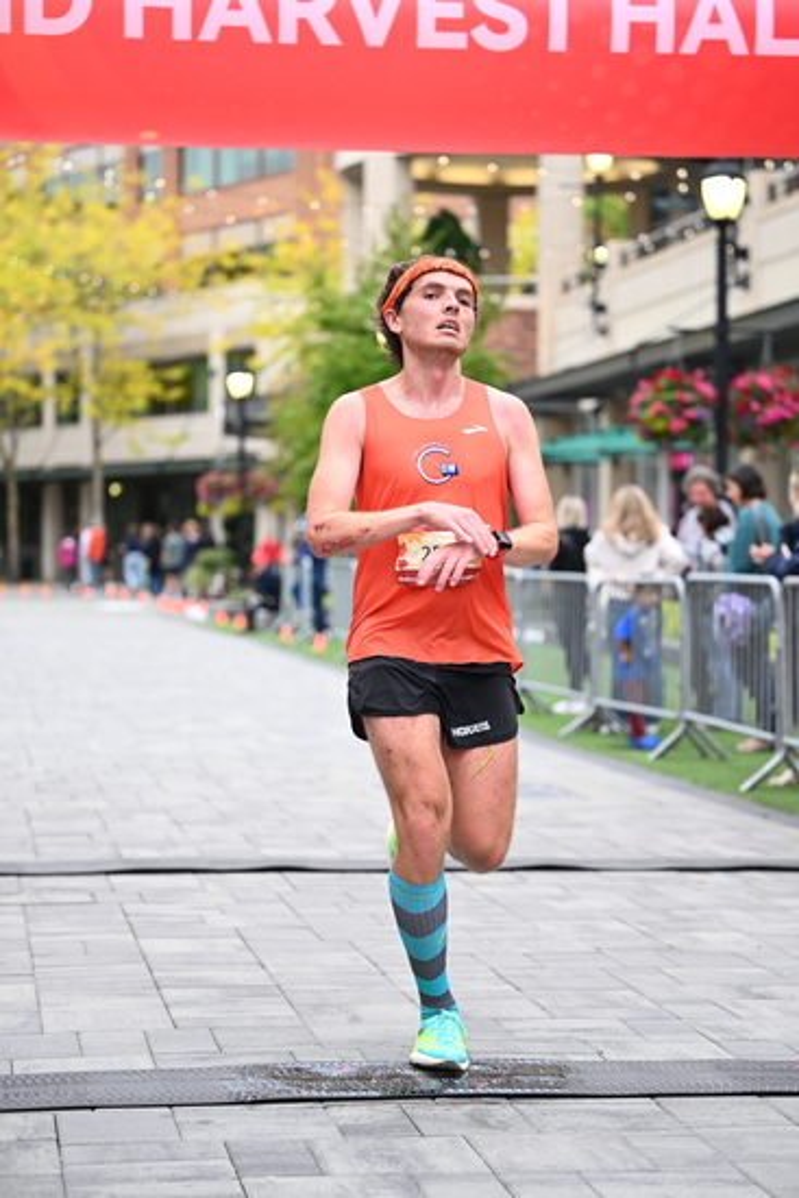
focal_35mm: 82
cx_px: 400
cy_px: 599
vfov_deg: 24.8
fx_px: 2728
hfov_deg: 16.7
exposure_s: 1/1250
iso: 1600
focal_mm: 82
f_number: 2.8
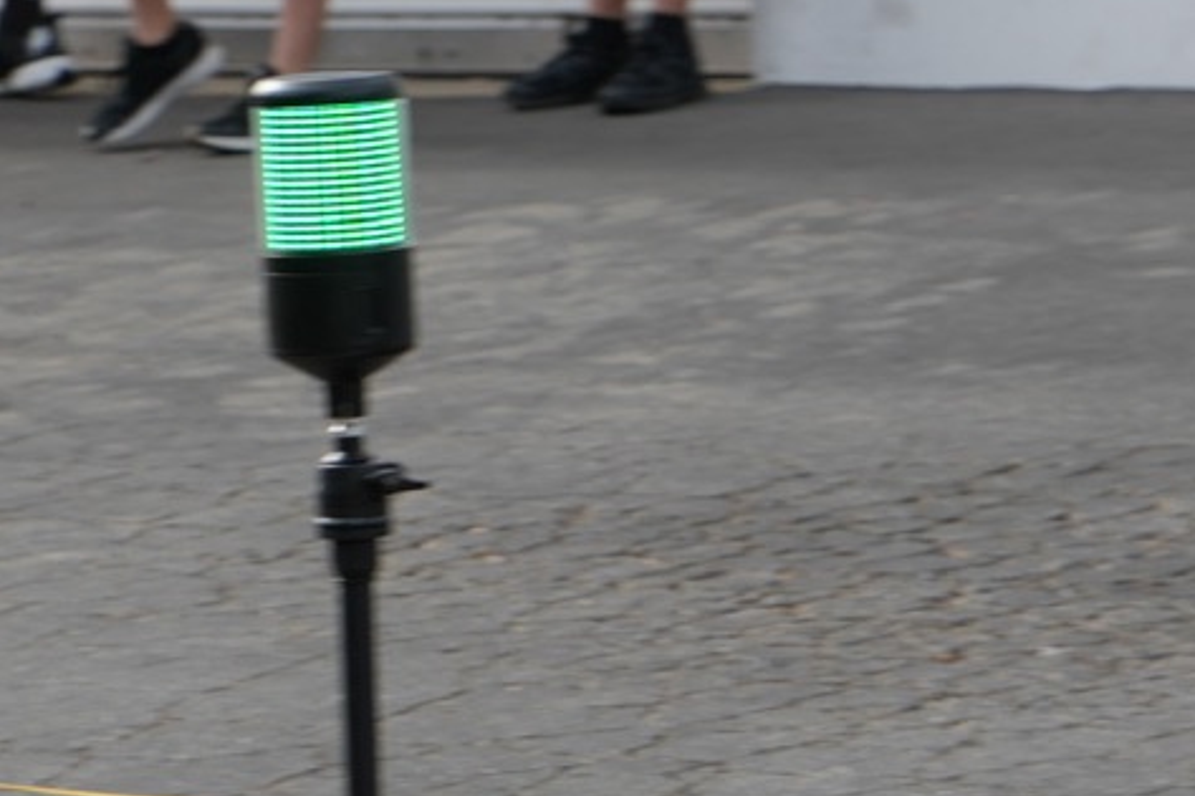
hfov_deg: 7.3
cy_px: 73
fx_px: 9423
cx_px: 361
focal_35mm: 284
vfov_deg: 4.8
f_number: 5.6
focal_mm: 70
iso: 100
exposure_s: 1/320
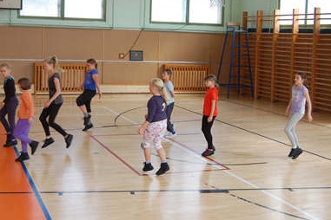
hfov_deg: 36.2
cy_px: 85
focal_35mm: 55
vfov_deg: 24.6
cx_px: 148
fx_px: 506
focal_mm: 28
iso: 400
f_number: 5
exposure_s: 1/100
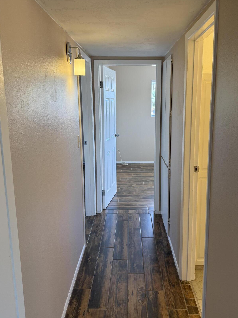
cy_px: 149
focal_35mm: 30
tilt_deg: -10.1
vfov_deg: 59.9
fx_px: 275
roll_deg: +0.2
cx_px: 127
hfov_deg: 46.8
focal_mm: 6.76
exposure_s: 1/120
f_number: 1.78
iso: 125
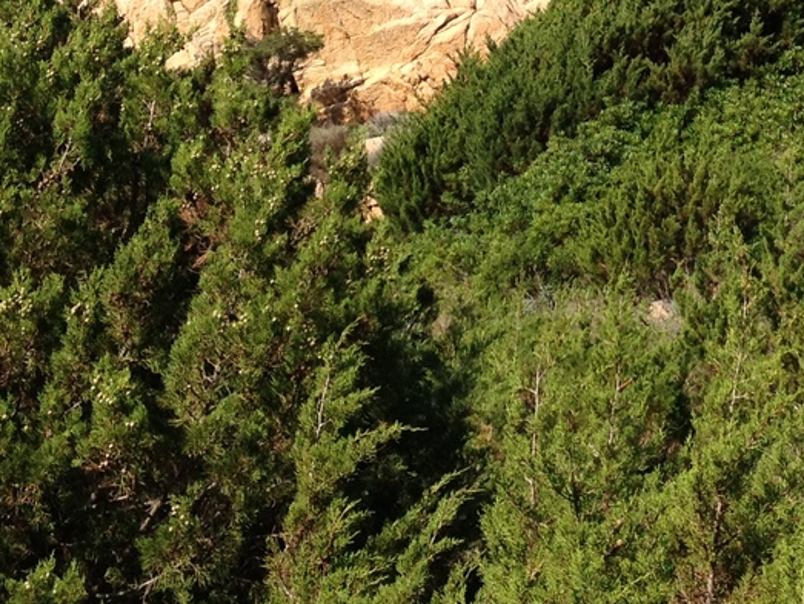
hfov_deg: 18.1
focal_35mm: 107
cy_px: -60
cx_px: 701
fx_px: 2487
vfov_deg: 13.6
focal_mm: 4.28
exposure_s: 1/1082
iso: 64
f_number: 2.4
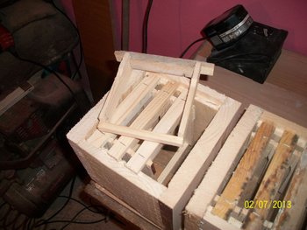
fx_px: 284
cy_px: 115
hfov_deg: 56.8
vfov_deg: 44.2
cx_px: 154
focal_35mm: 32
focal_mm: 5.7
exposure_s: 1/30
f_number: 2.9
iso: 80
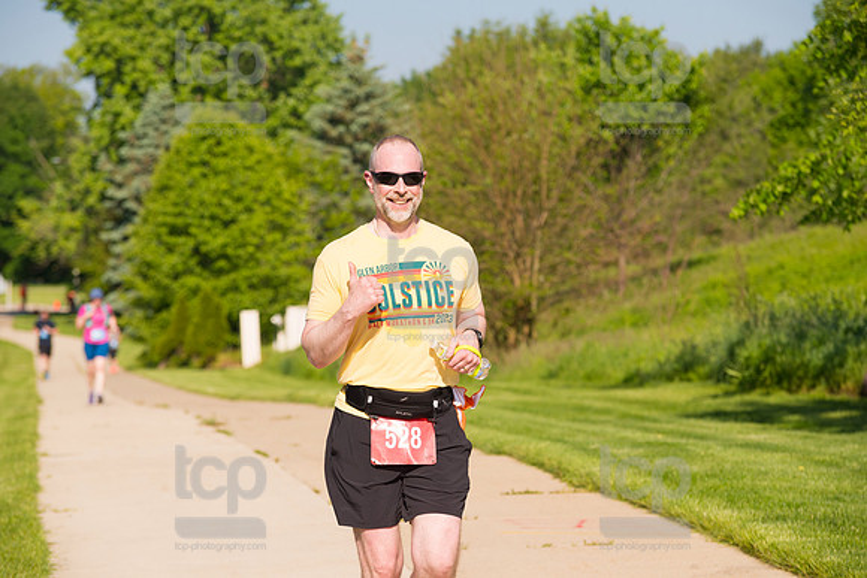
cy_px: 289
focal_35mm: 130
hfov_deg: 15.8
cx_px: 434
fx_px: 3131
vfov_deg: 10.6
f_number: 5.6
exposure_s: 1/2000
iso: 400
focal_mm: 130
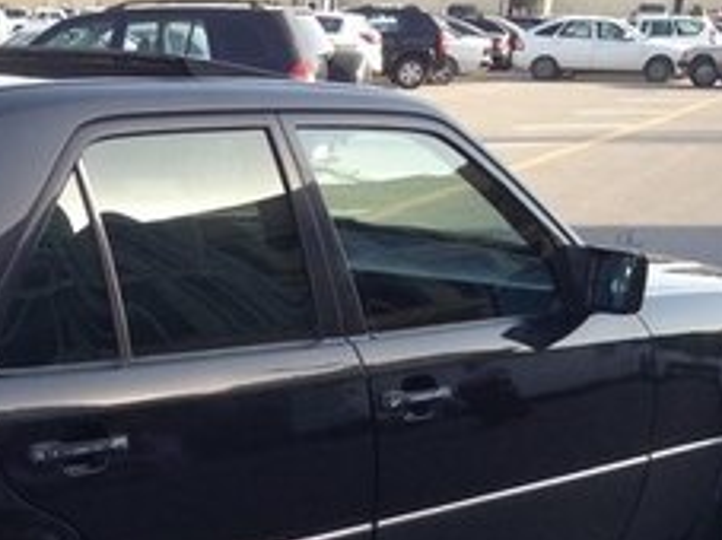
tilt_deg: -15.9
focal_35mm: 96
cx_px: -92
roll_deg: -0.8
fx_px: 2001
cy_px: 602
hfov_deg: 19.5
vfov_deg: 15.0
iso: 50
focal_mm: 4.12
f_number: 2.4
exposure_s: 1/376
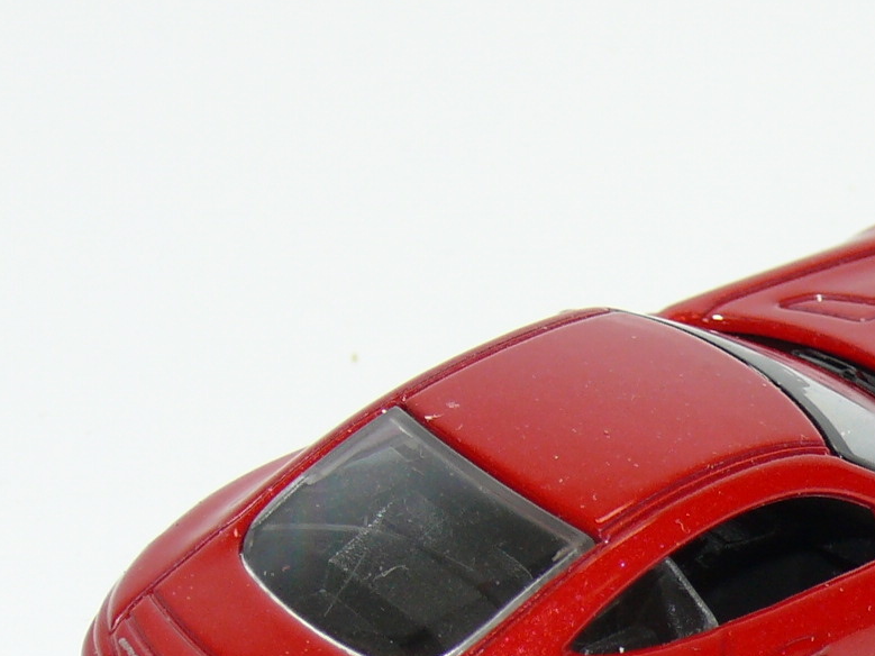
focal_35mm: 226
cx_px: 766
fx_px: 5712
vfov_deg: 6.6
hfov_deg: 8.7
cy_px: 498
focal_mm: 14
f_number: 4
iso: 100
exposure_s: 1/30
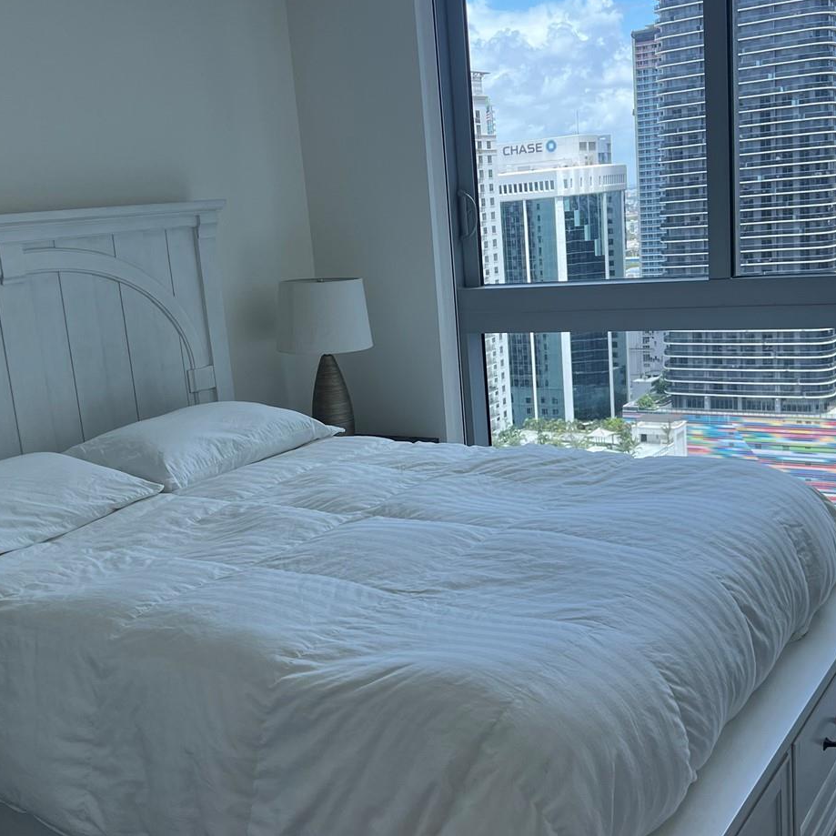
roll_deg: +4.7
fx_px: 1093
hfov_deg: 41.9
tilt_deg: -12.7
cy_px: 451
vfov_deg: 41.8
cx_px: 412
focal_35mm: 40
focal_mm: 5.7
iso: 50
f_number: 1.5
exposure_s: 1/473
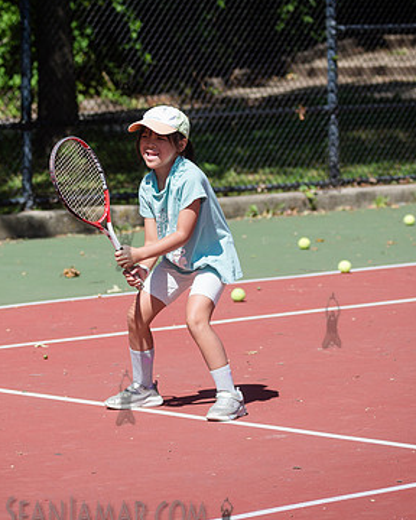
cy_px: 213
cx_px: 124
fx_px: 2955
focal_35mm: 192
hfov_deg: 8.0
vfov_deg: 10.1
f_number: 4
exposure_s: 1/1250
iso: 200
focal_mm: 105
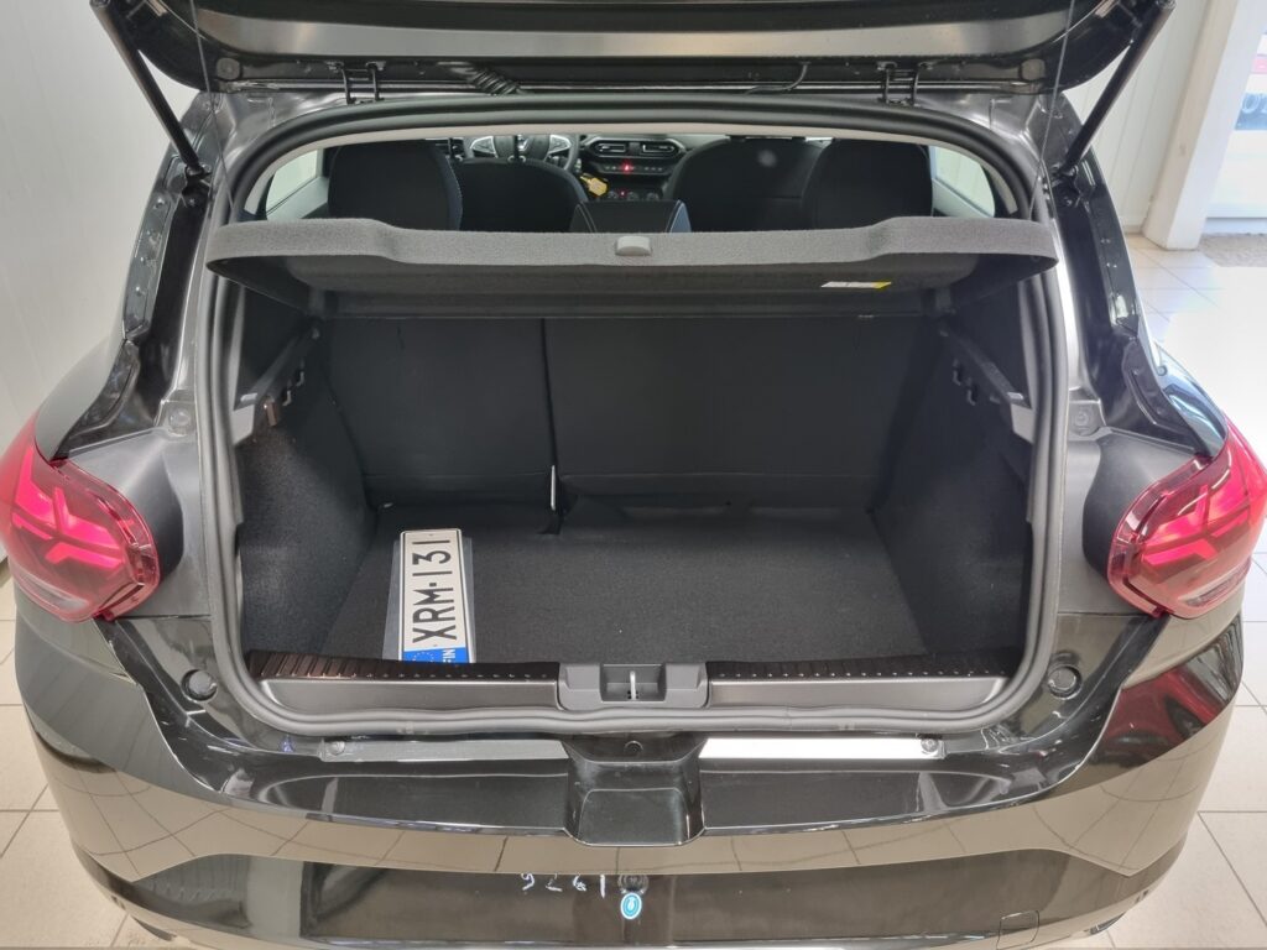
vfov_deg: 53.1
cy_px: 475
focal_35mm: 26
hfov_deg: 67.3
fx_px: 952
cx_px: 634
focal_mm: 5.4
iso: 500
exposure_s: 1/50
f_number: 1.8
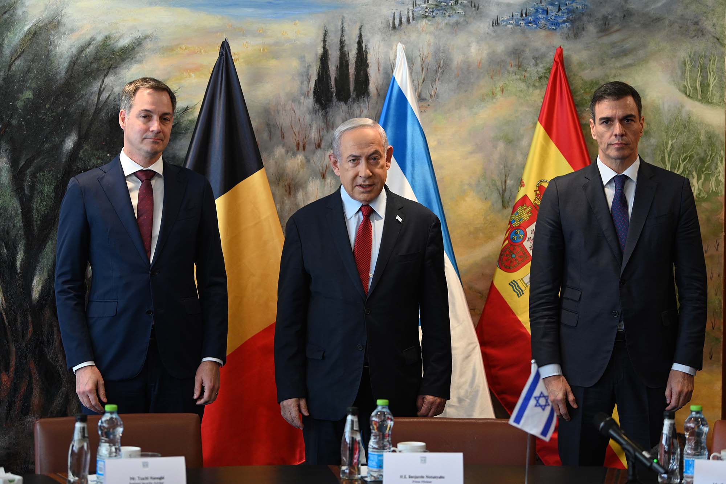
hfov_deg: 21.5
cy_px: 242
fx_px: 1916
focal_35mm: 95
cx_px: 363
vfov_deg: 14.4
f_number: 3.2
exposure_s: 1/250
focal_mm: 95
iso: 1600
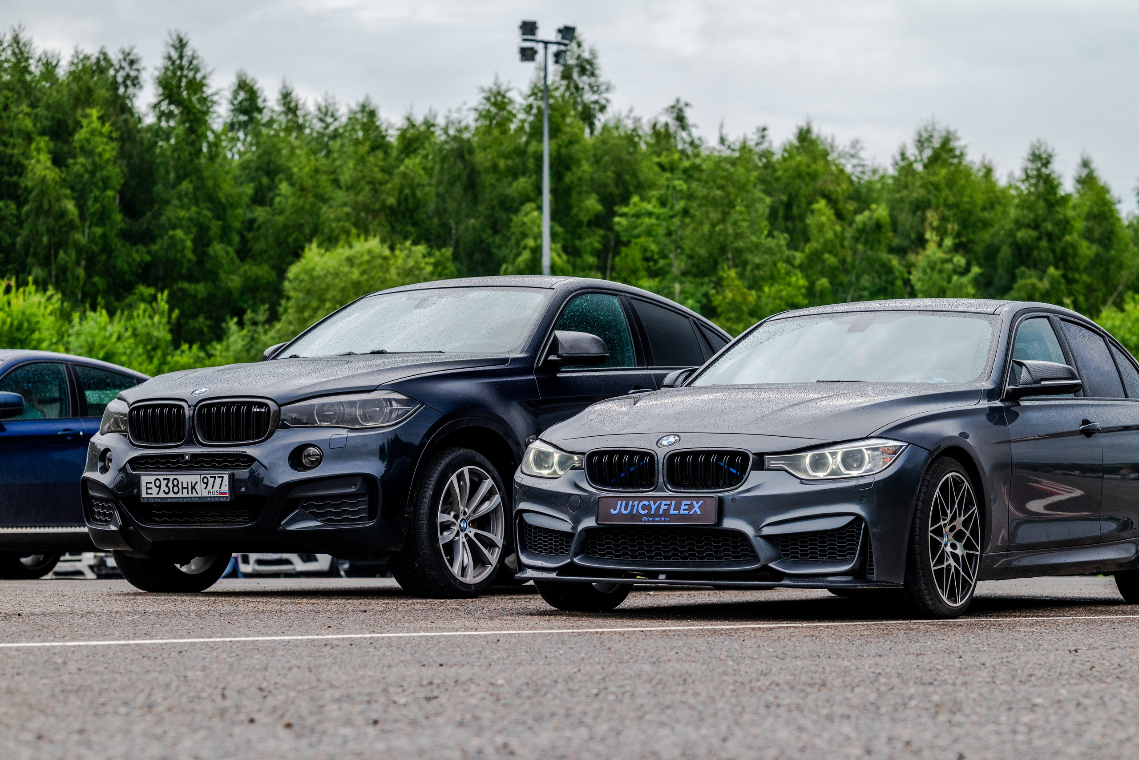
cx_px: 570
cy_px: 380
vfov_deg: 16.0
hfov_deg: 23.7
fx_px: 2713
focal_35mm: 86
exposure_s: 1/250
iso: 640
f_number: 4
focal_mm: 85
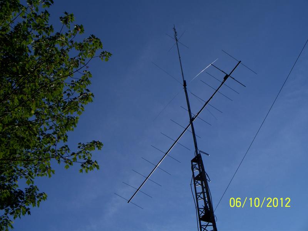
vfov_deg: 24.0
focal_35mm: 61
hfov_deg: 31.7
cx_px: 154
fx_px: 543
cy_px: 116
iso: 64
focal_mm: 12.89
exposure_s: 1/800
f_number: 5.6
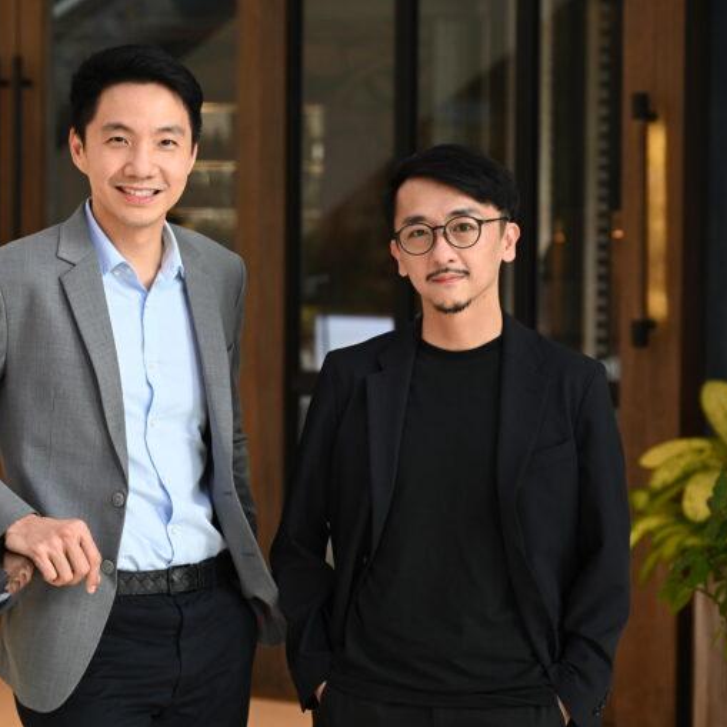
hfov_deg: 14.8
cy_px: 364
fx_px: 2804
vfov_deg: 14.8
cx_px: 263
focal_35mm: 118
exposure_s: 1/160
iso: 2000
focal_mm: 92
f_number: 4.5
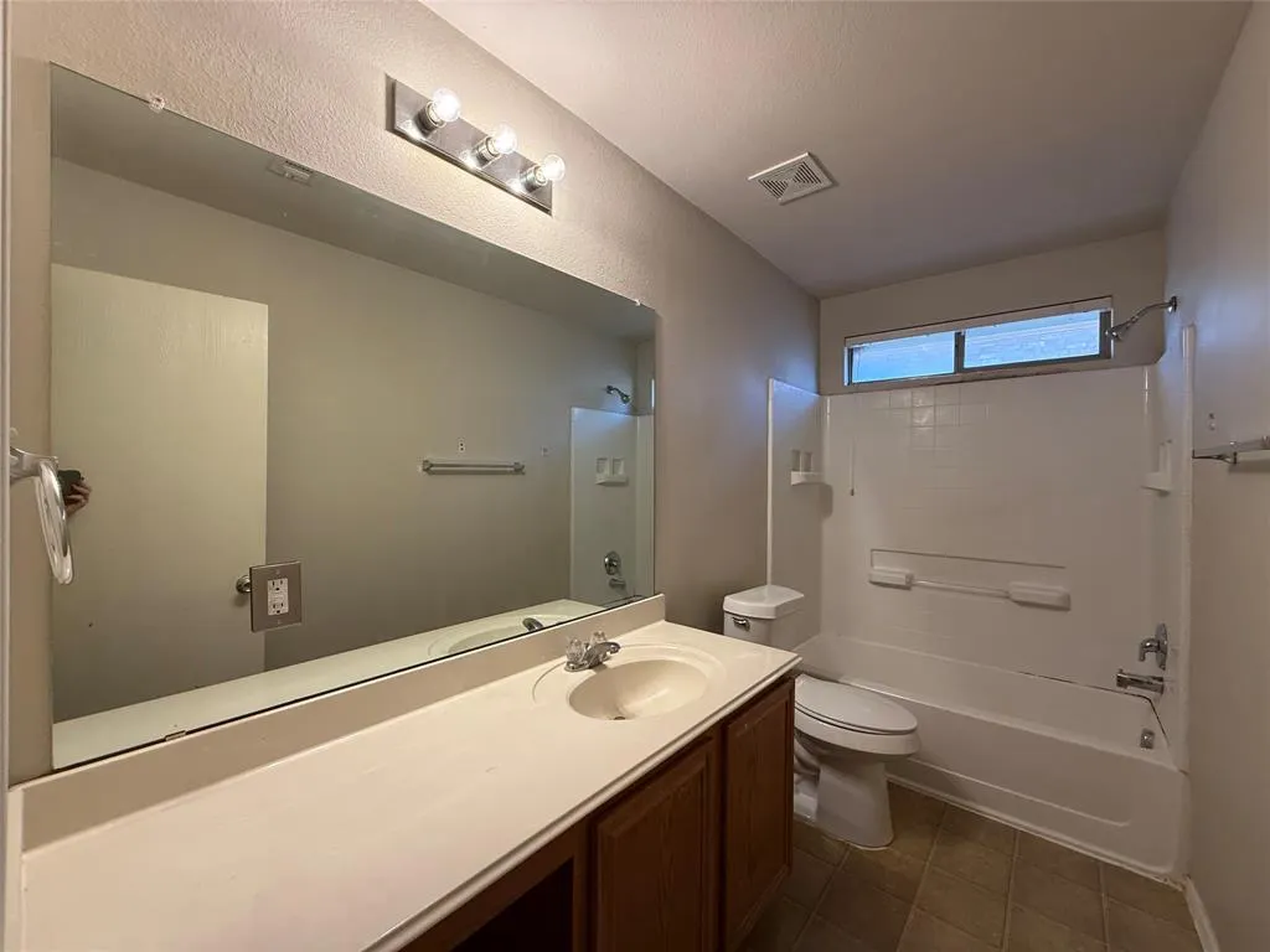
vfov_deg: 85.7
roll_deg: -0.7
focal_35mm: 14
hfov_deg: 102.1
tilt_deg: -0.1
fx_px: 514
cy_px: 476
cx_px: 635
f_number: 2.2
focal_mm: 2.22
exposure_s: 1/120
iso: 250
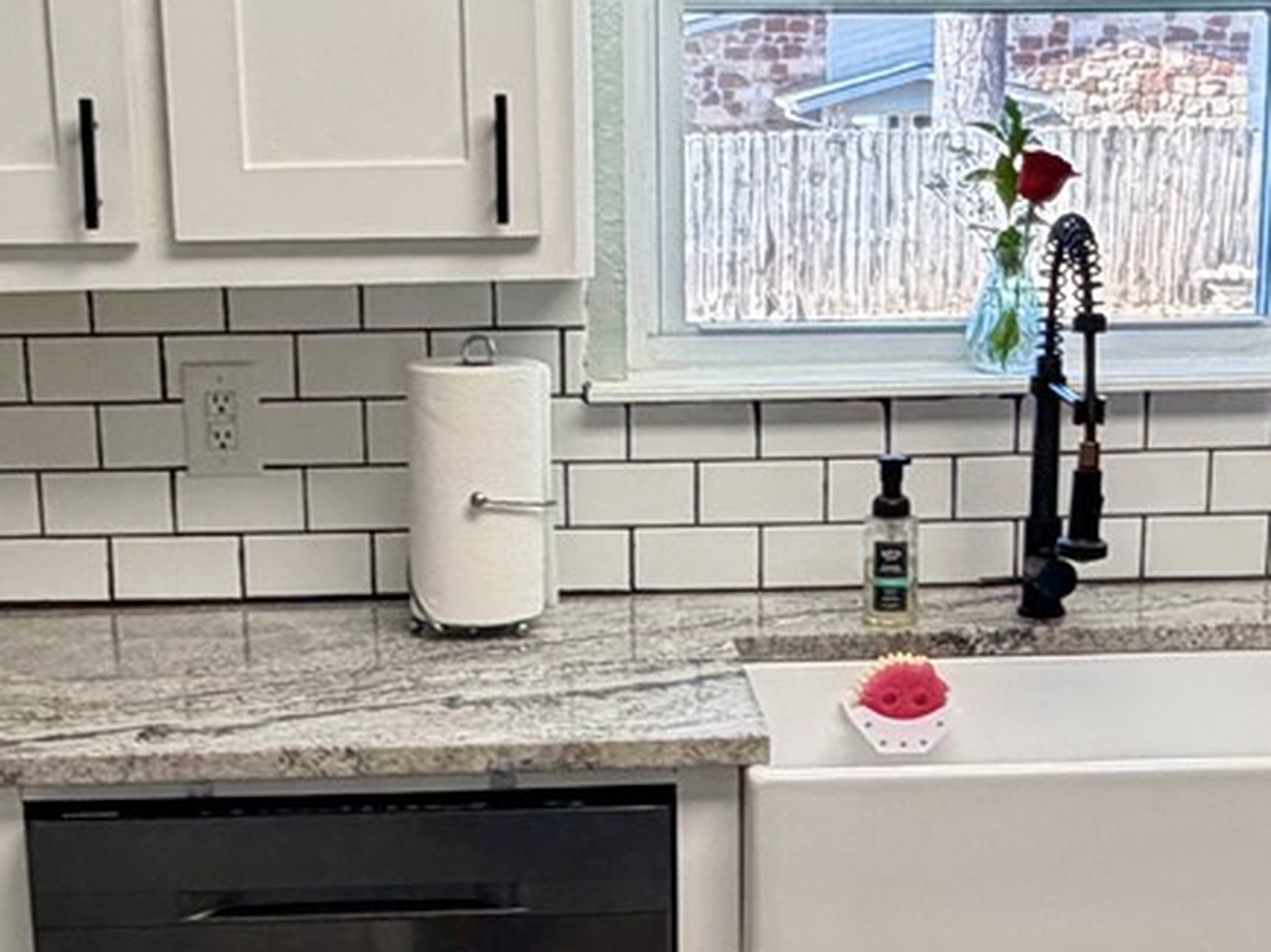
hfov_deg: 31.2
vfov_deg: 23.5
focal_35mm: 62
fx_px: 2275
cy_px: 642
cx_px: 671
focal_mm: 2.22
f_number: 2.2
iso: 320
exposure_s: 1/120
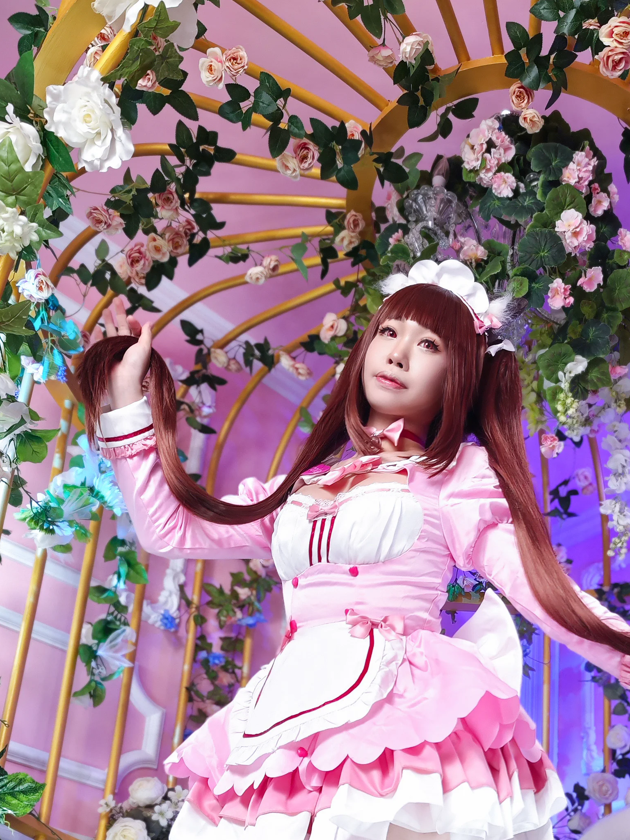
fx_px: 1116
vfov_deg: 37.7
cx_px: 445
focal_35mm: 46
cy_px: 796
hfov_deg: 31.1
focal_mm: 8.72
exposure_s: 1/120
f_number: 1.6
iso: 80
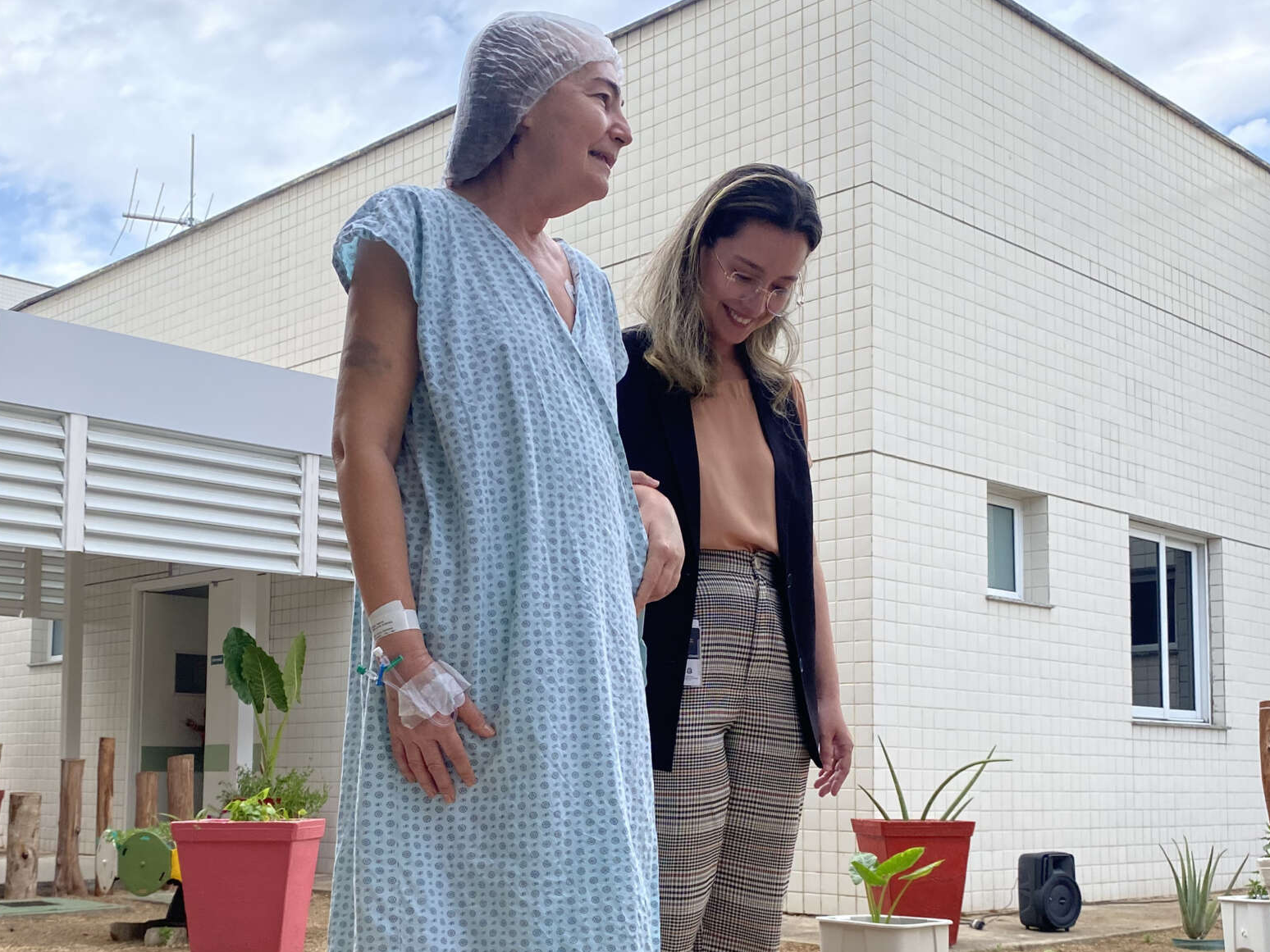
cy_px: 654
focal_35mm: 43
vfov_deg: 33.2
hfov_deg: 43.7
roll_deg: -0.1
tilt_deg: +3.3
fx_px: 1578
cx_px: 546
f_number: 1.8
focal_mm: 4.25
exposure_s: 1/877
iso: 32
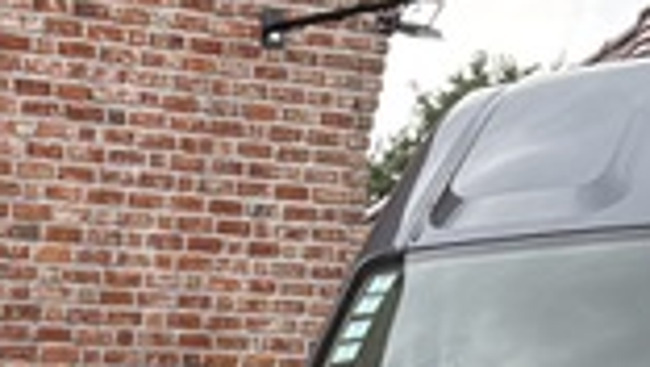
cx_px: -496
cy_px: 1414
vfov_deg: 5.7
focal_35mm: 186
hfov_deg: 10.9
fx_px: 3208
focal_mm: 5.96
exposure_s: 1/647
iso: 50
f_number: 1.6
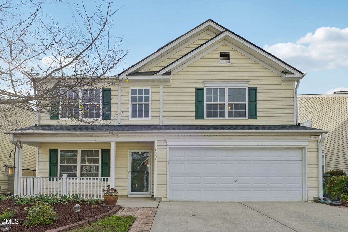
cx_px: 174
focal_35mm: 17
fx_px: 164
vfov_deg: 70.3
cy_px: 116
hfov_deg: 93.3
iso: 200
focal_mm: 17
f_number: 9
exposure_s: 1/320
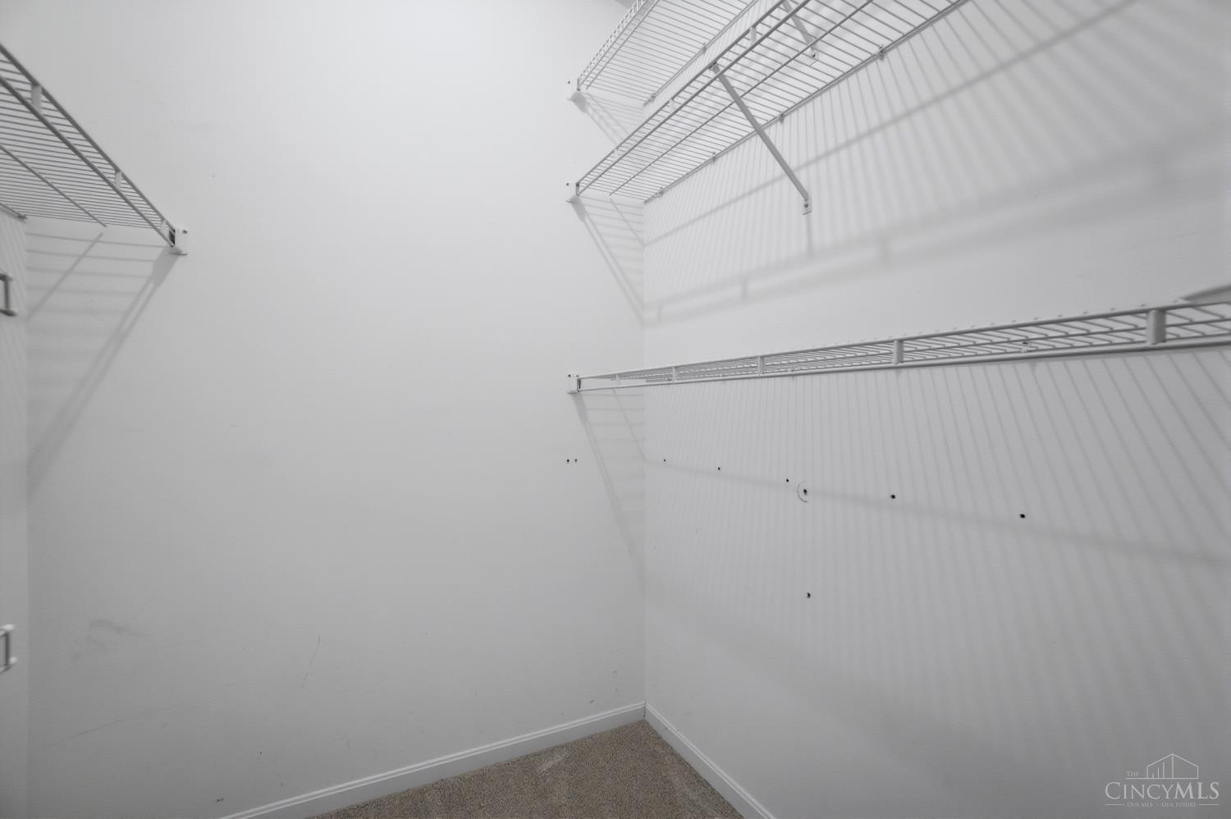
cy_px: 410
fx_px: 513
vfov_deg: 77.2
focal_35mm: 15
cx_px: 616
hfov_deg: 100.4
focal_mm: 10
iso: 100
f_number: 4
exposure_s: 1/30
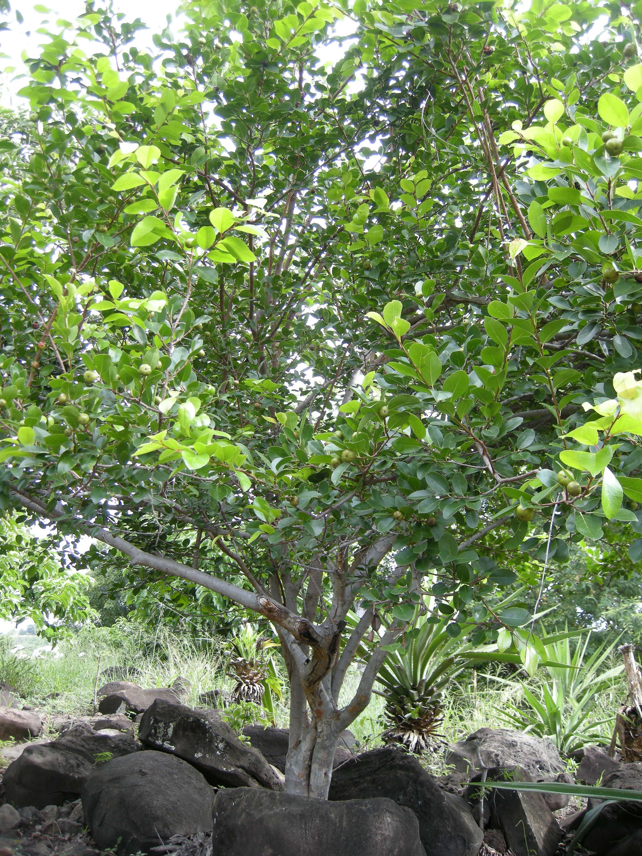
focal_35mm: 35
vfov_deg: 52.6
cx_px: 321
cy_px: 428
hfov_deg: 40.7
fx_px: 865
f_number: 2.7
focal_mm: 7.5
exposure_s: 1/48
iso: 65
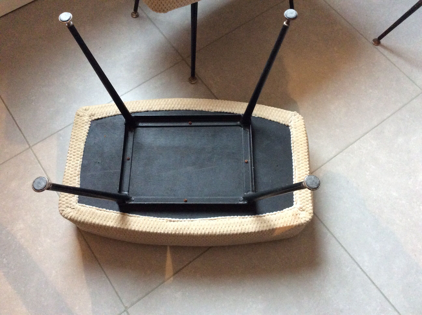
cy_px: 158
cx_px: 211
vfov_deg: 44.1
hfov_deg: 56.9
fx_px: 390
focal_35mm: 32
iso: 320
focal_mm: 3.3
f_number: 2.4
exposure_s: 1/25
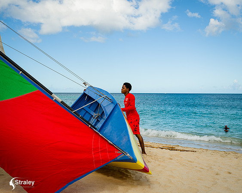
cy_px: 97
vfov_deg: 35.7
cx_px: 137
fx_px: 301
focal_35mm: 42
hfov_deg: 43.7
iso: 80
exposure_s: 1/320
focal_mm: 37
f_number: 6.3
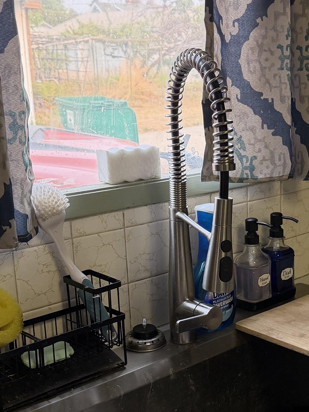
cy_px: 257
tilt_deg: -16.0
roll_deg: +0.7
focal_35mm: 57
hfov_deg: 25.2
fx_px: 678
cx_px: 249
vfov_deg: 33.6
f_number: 1.78
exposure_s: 1/153
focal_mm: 6.76
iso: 200
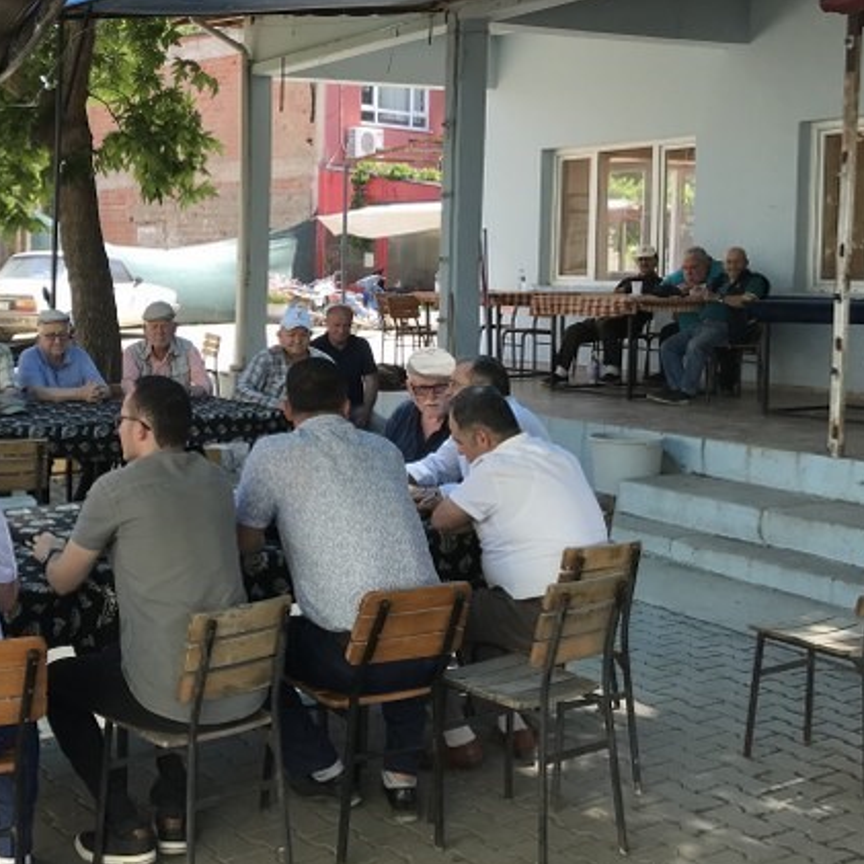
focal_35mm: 47
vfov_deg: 35.9
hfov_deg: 34.5
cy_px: 345
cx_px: 121
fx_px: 1327
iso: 20
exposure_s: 1/402
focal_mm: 3.99
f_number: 1.8
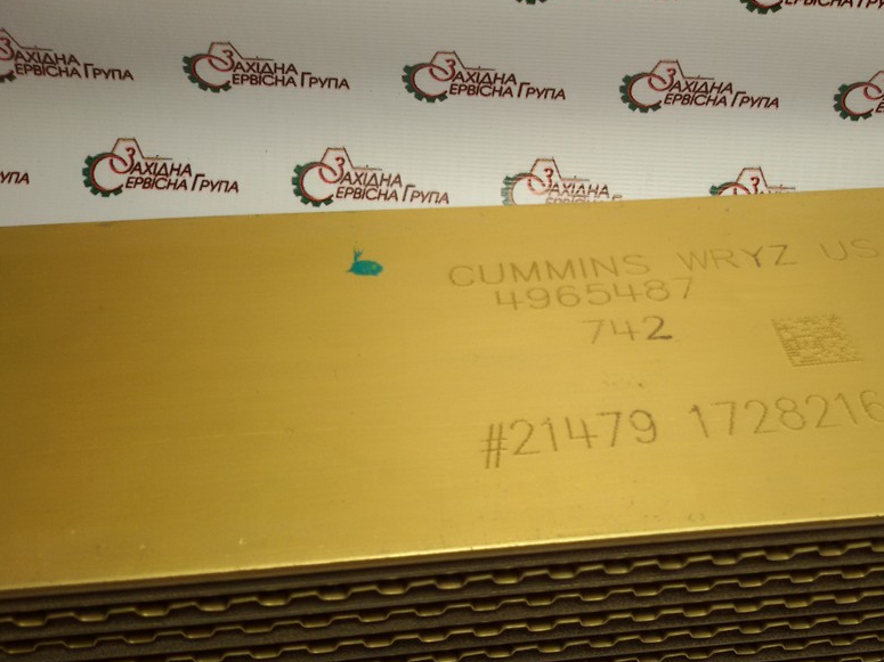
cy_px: 417
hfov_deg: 46.3
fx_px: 1021
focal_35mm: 40
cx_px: 568
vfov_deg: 35.7
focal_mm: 2.93
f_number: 2.4
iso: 40
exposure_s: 1/100
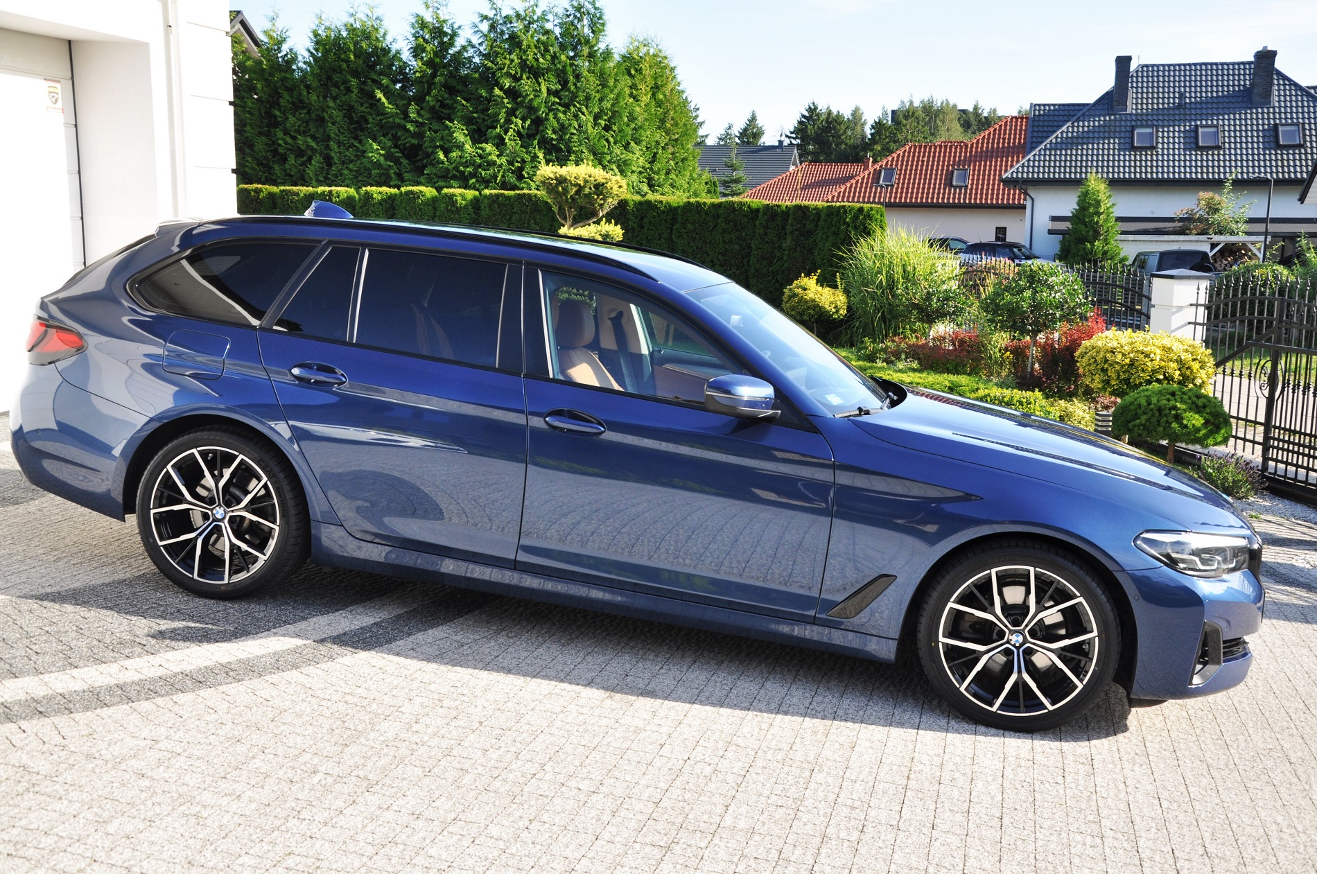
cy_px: 437
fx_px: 1425
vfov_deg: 34.1
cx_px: 658
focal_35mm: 39
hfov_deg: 49.6
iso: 250
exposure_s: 1/250
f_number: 8
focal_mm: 26
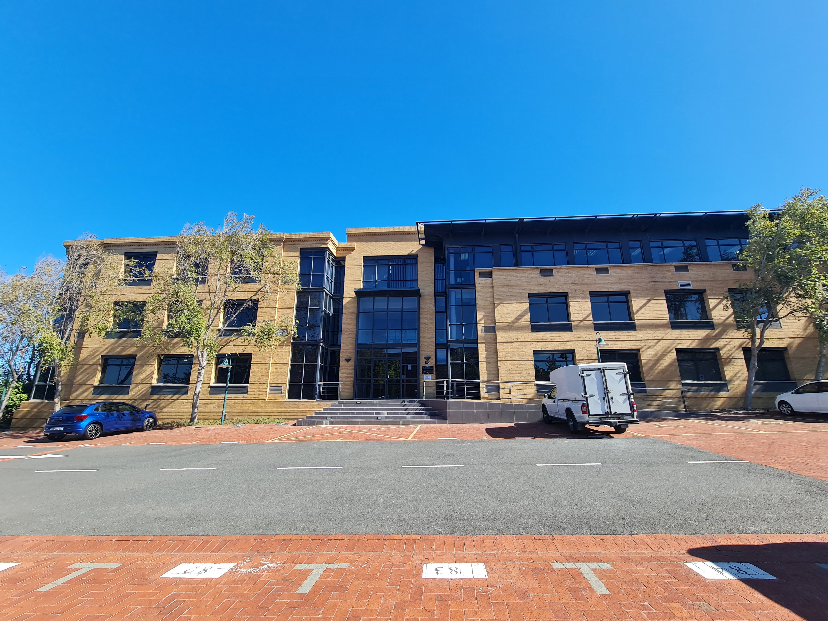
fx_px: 311
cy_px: 310
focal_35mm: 13
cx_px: 414
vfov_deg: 89.9
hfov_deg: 106.2
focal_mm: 2.2
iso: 50
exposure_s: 1/854
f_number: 2.2
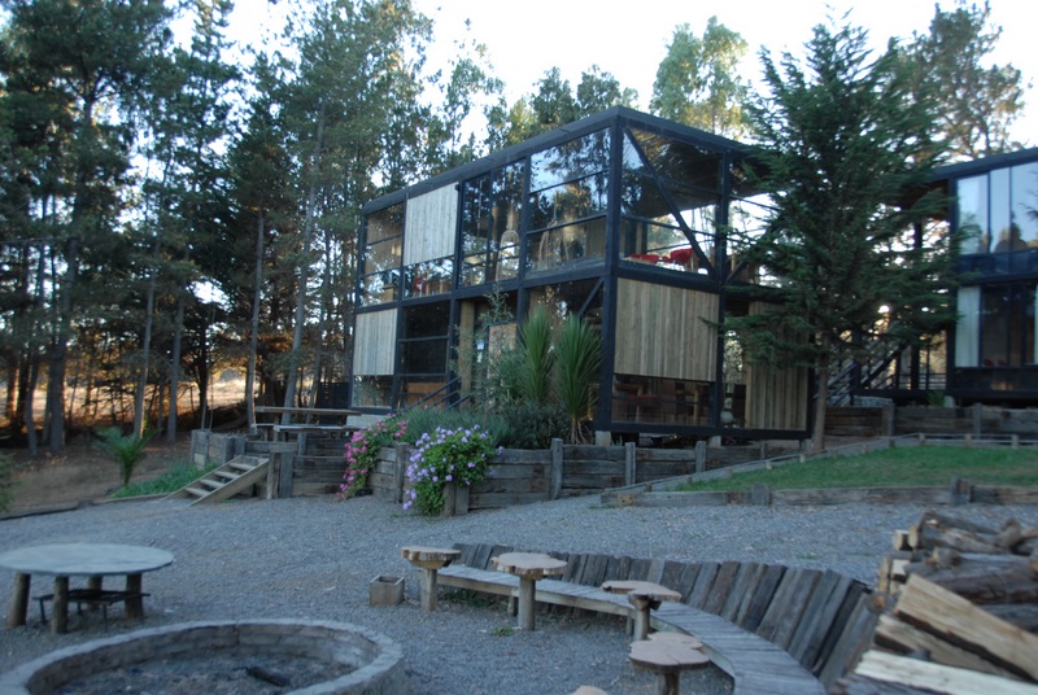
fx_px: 866
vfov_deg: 43.7
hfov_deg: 61.9
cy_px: 348
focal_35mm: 30
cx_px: 519
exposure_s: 1/50
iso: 160
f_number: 3.8
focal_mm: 20
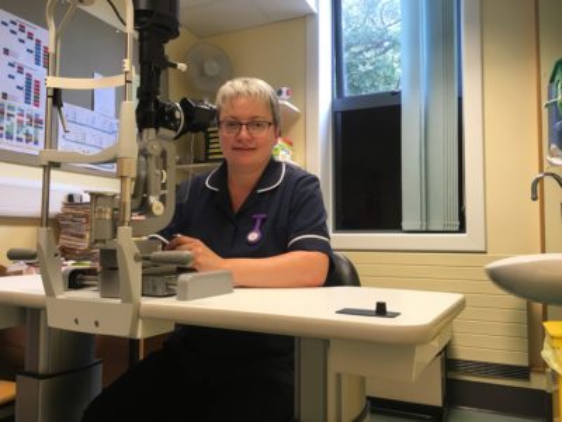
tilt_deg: +1.2
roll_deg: +0.0
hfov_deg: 61.7
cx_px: 281
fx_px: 471
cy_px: 211
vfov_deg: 48.2
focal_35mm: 29
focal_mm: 4.15
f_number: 2.2
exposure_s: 1/33
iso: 50
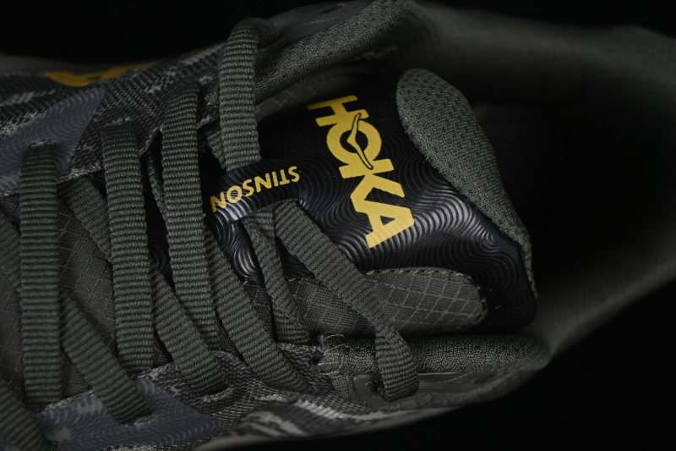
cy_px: 226
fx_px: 1408
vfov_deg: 18.2
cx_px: 338
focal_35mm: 75
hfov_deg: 27.0
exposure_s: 1/60
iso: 160
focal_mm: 50
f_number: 6.3
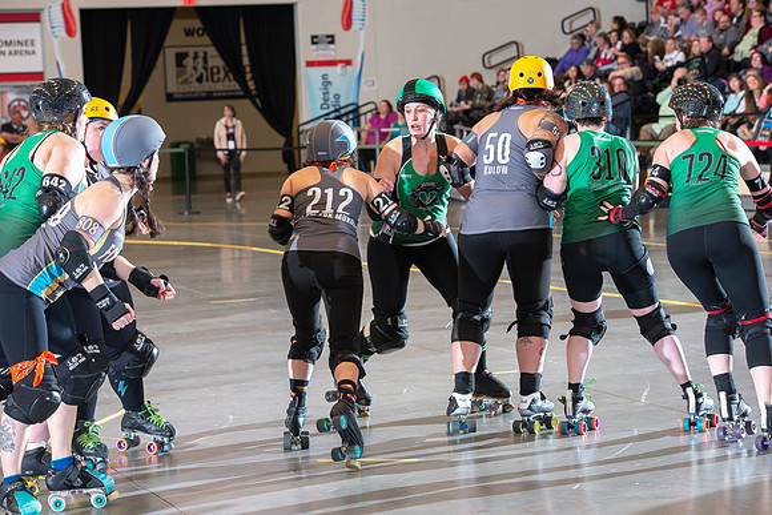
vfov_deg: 13.0
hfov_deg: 19.5
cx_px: 386
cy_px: 258
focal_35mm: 105
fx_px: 2252
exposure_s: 1/160
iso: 640
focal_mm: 105
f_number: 5.6
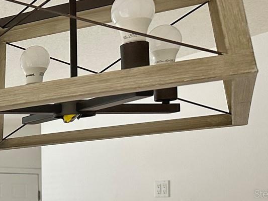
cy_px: 193
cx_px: -101
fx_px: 558
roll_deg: +1.2
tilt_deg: +1.1
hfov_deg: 23.2
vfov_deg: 19.9
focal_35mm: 72
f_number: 1.78
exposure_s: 1/60
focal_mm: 6.86
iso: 320
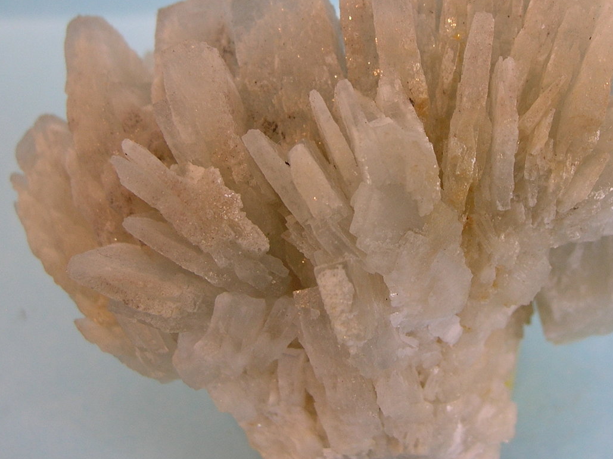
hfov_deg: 34.1
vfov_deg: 26.0
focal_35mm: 56
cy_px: 167
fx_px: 991
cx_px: 396
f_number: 2.7
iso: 50
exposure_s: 1/10.2
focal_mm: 6
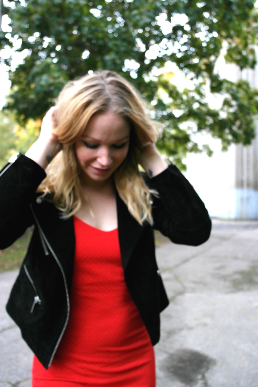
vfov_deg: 61.9
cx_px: 129
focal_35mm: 30
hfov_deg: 43.6
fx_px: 323
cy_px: 194
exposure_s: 1/40
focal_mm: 20
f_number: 3.5
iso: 400
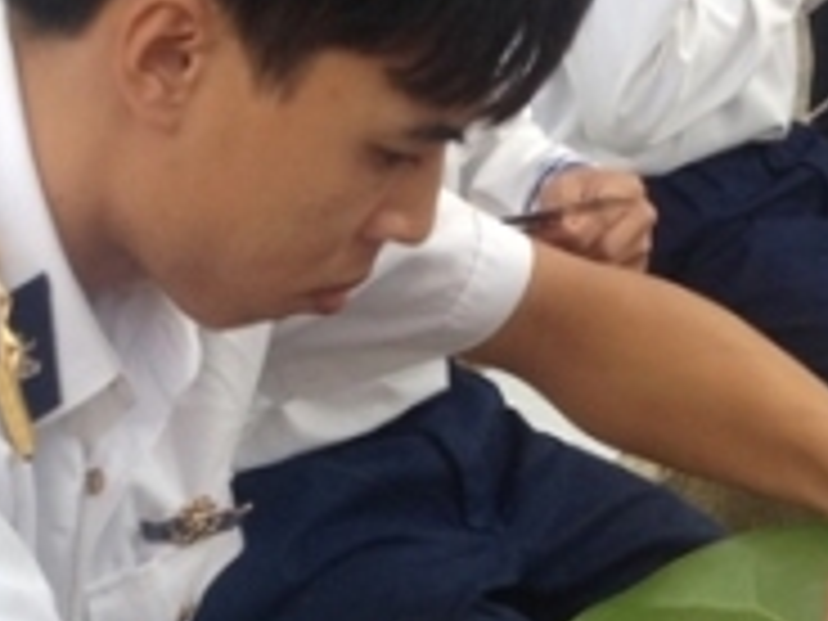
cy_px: 634
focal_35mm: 122
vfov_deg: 12.0
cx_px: 378
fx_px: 2918
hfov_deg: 16.1
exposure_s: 1/163
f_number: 2.4
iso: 50
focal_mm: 4.28
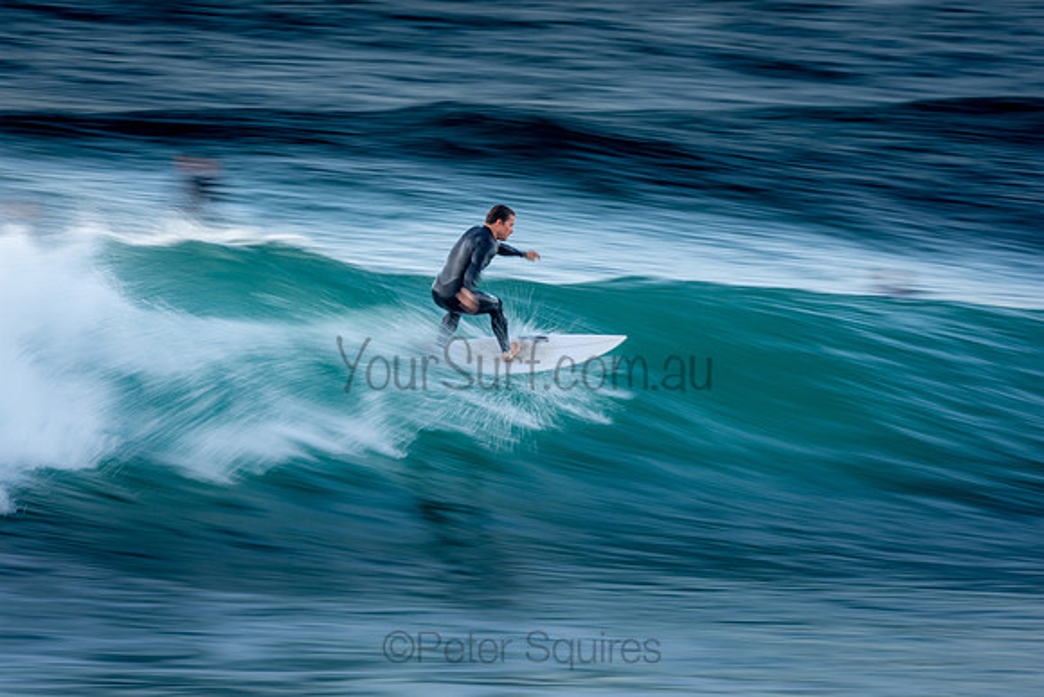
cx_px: 522
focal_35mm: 750
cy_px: 348
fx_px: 21754
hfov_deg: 2.7
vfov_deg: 1.8
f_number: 13
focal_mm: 500
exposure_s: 1/20
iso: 100
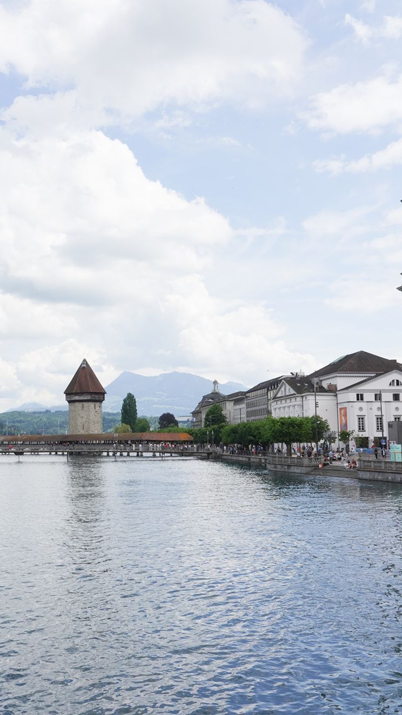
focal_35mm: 38
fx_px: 720
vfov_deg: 52.8
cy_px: 358
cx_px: 112
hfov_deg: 30.8
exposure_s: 1/320
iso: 500
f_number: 20
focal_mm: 24
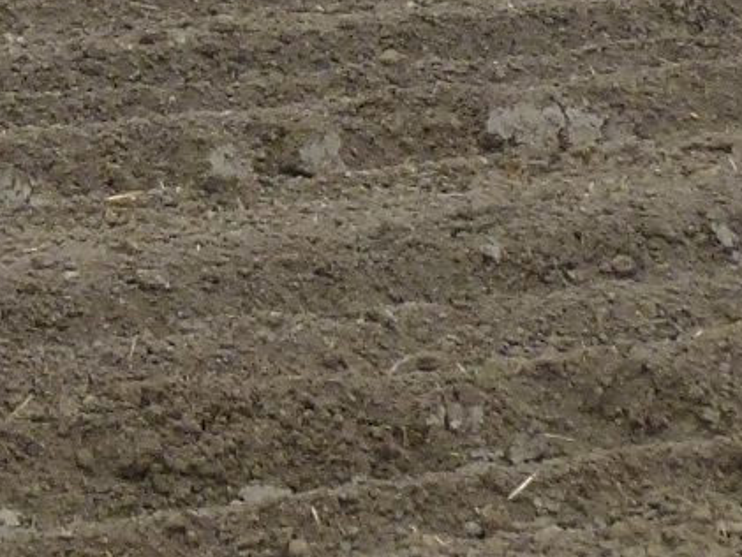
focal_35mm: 371
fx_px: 7955
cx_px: -338
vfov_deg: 3.9
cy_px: -1008
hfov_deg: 5.3
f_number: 4.5
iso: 100
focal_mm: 10.9
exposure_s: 1/160
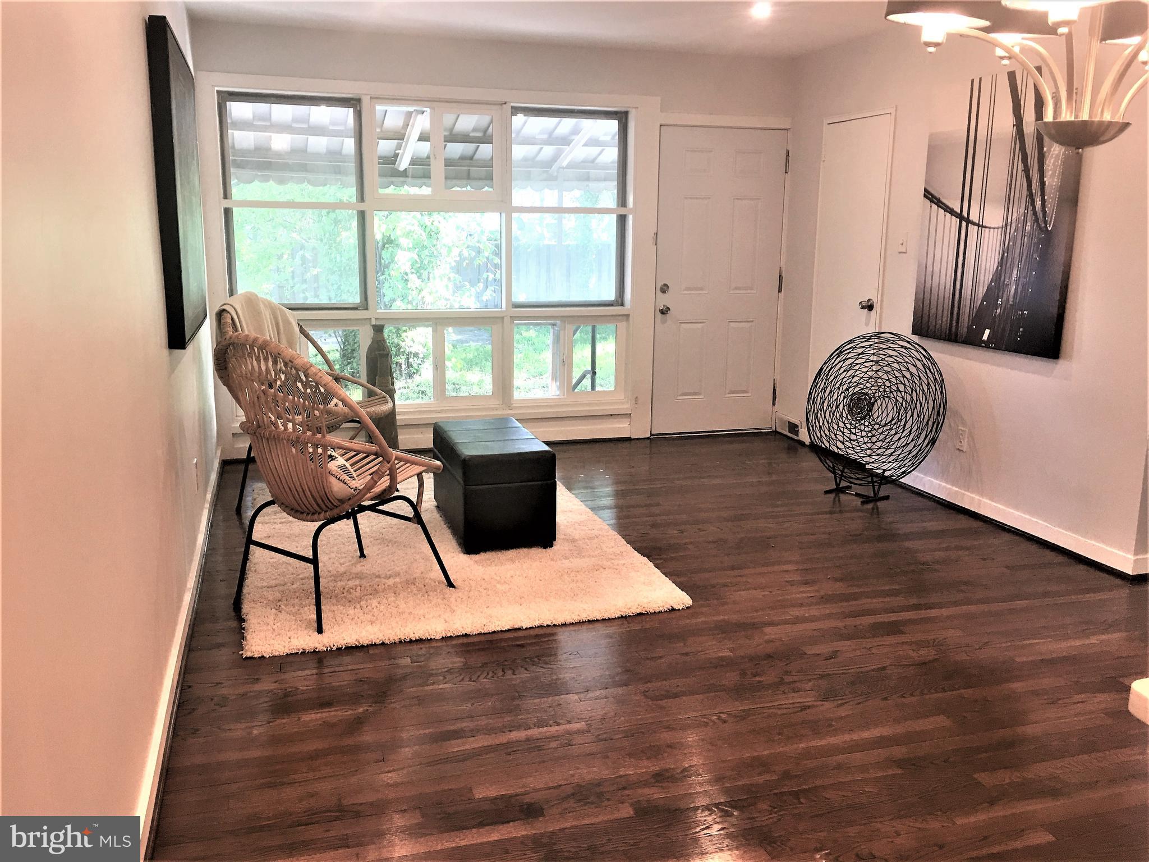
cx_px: 574
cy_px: 431
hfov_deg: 61.7
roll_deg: -0.8
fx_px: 963
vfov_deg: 48.2
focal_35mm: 29
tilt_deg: -10.6
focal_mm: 4.15
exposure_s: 1/15
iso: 32
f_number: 2.2
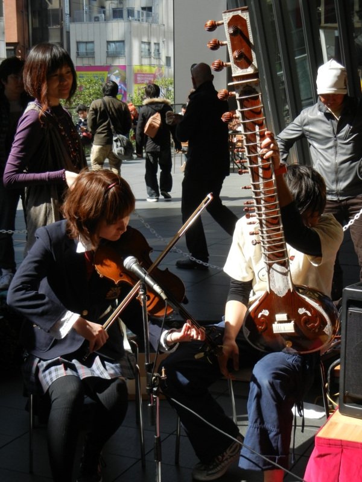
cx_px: 181
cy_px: 241
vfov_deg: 32.7
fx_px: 823
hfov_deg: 24.8
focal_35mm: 59
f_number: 4
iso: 160
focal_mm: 10.6
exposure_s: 1/419
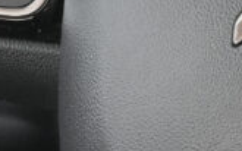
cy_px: 43
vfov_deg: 3.1
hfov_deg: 4.9
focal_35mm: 429
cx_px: 311
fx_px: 2828
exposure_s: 1/60
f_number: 9
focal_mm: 45
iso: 2000
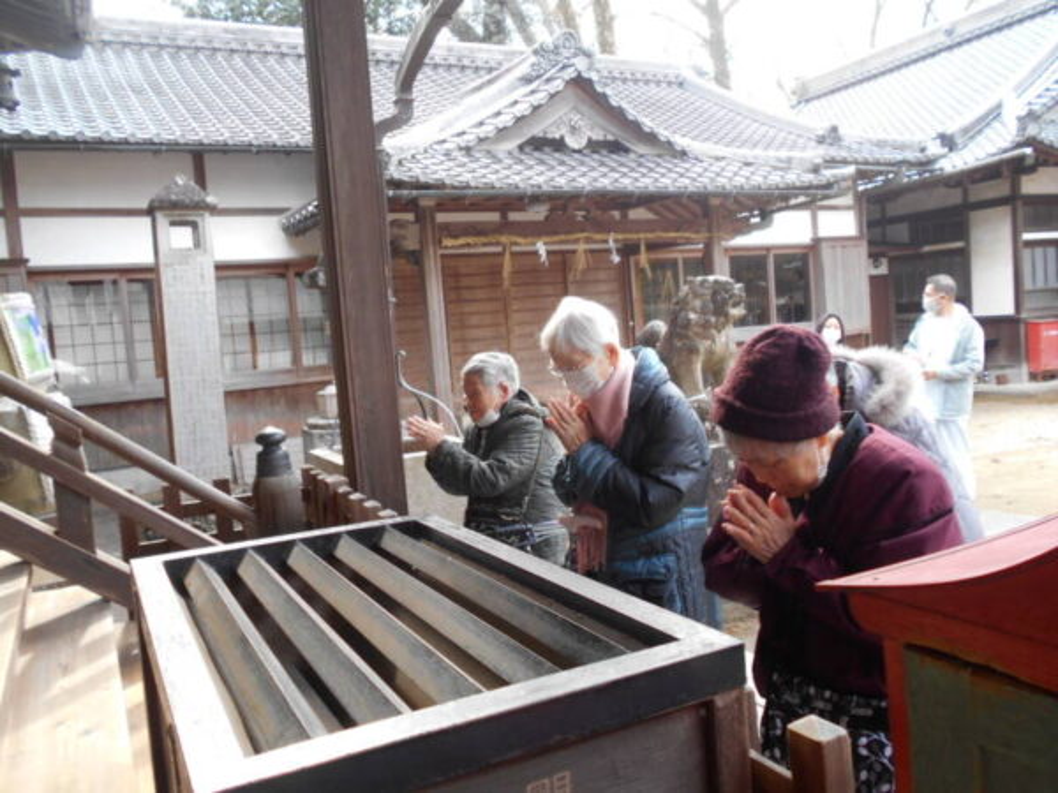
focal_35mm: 30
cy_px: 396
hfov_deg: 60.0
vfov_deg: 46.8
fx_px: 917
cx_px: 529
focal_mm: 5.1
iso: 80
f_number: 3.4
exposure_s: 1/40
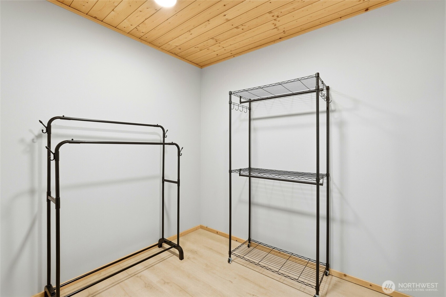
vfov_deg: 73.7
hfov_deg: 96.7
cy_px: 148
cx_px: 223
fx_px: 198
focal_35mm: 16
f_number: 9
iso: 400
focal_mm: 16
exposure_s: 1/100
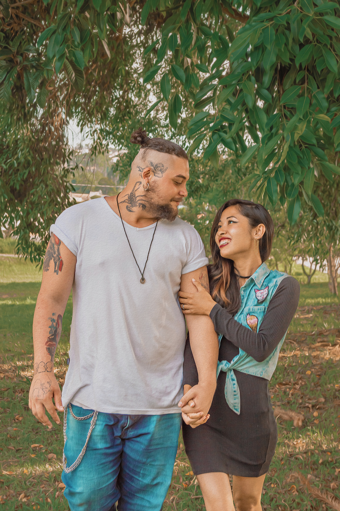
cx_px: 170
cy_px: 256
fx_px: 852
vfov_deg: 33.4
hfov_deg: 22.6
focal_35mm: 60
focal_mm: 40
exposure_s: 1/250
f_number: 5.6
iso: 200
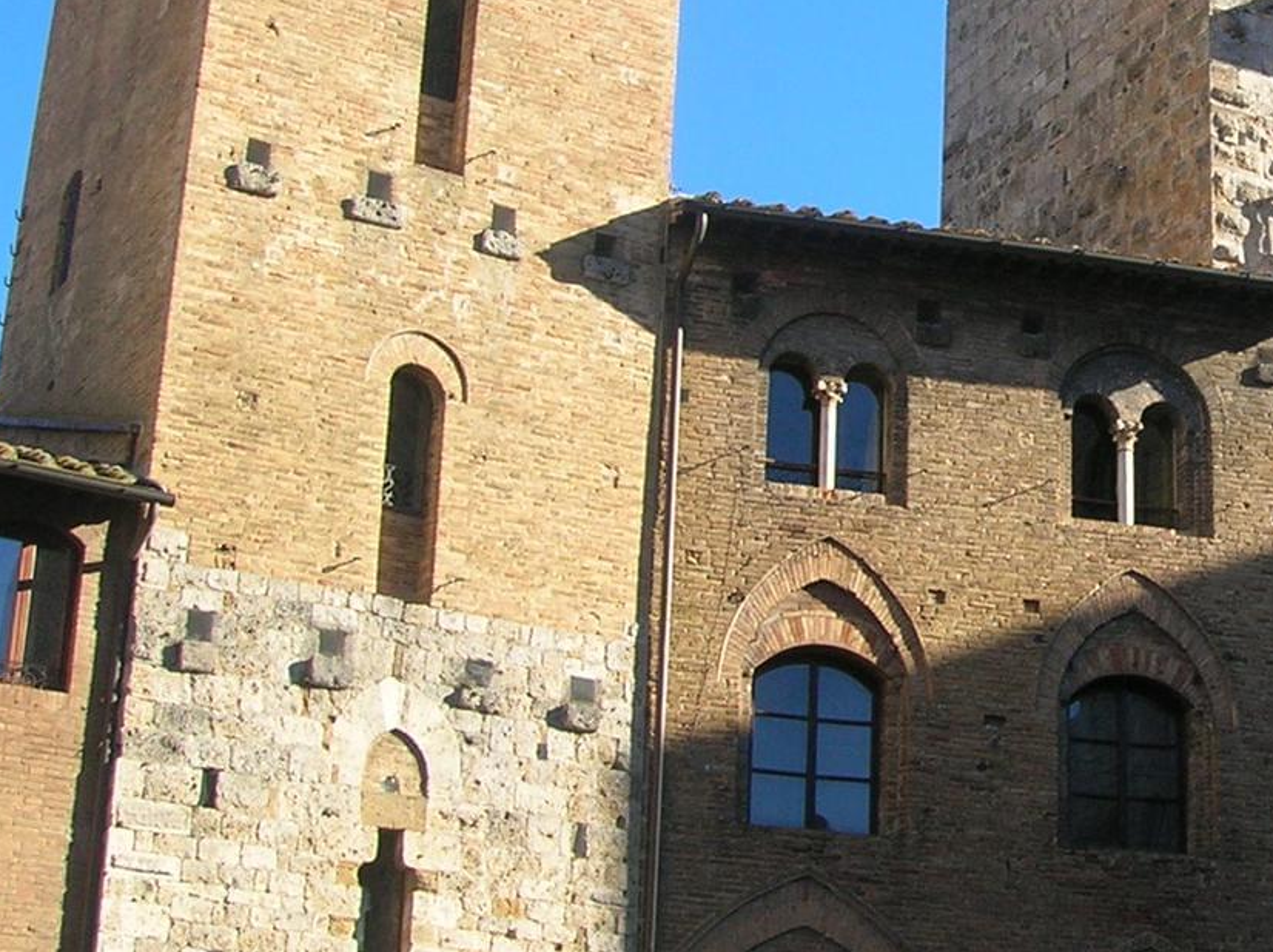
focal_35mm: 79
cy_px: 337
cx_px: 1319
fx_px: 2903
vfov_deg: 18.6
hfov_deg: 23.5
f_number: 4.9
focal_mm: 5.7
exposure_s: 1/172
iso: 50
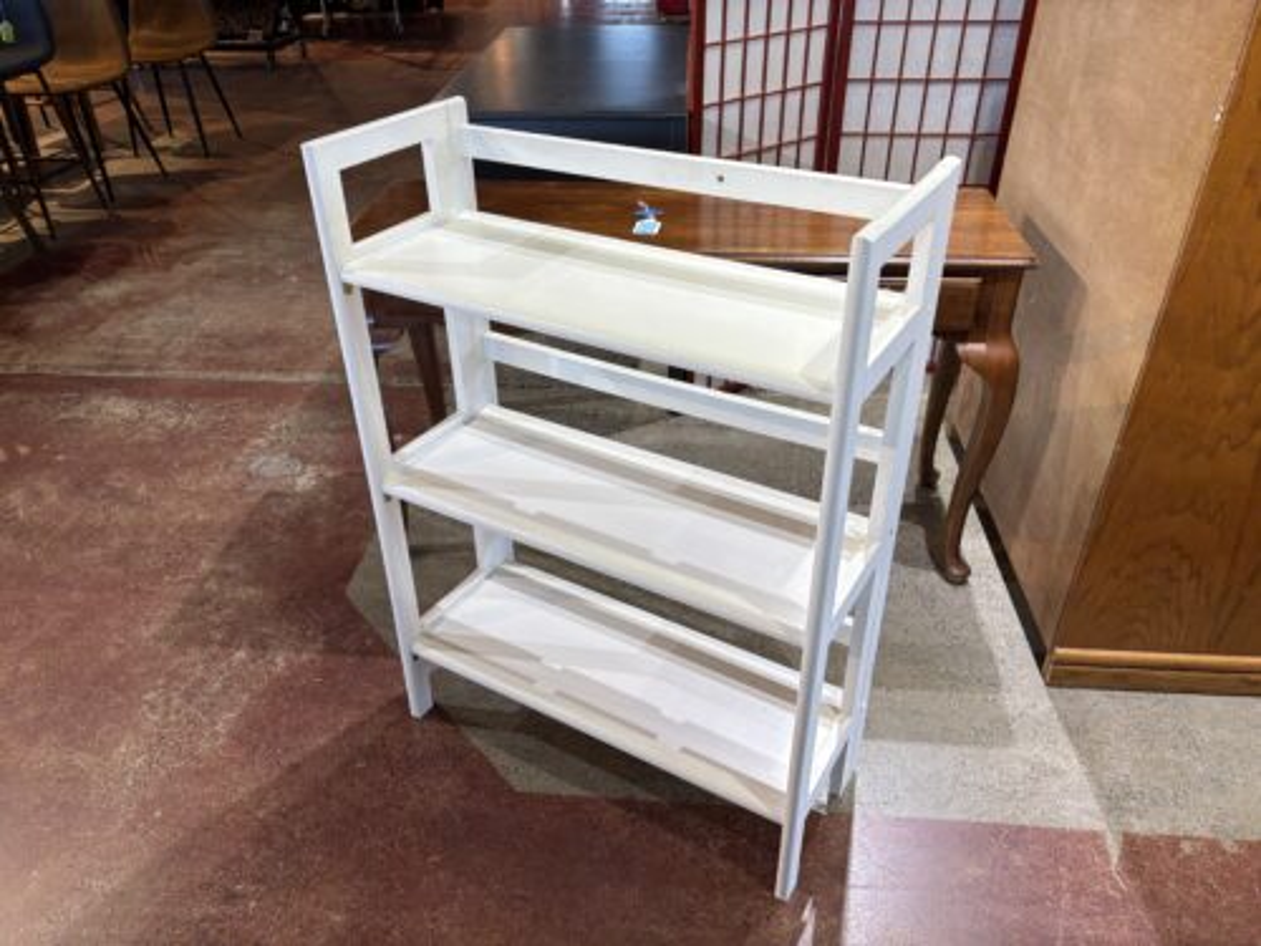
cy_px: 473
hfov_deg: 67.3
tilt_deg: -32.9
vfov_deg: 53.1
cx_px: 630
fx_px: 947
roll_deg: +2.4
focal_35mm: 26
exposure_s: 1/120
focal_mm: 5.96
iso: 100
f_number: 1.6
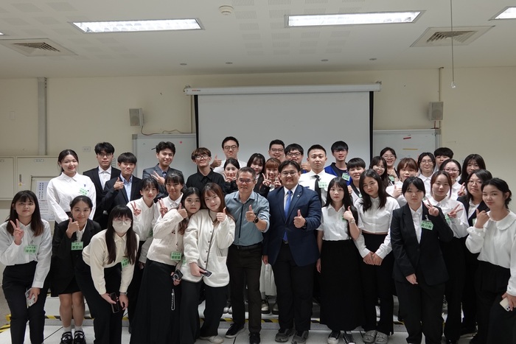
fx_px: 416
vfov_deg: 45.0
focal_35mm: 29
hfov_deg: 63.6
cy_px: 172
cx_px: 258
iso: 320
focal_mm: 10.83
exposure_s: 1/30
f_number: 3.2
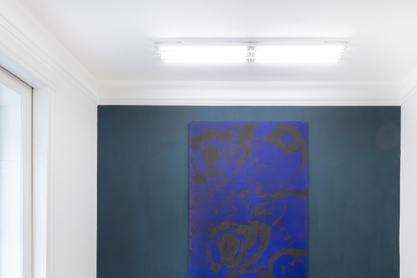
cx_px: 260
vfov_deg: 44.1
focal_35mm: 27
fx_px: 313
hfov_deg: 66.4
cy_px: 245
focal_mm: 10
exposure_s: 1/3
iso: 400
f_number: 8
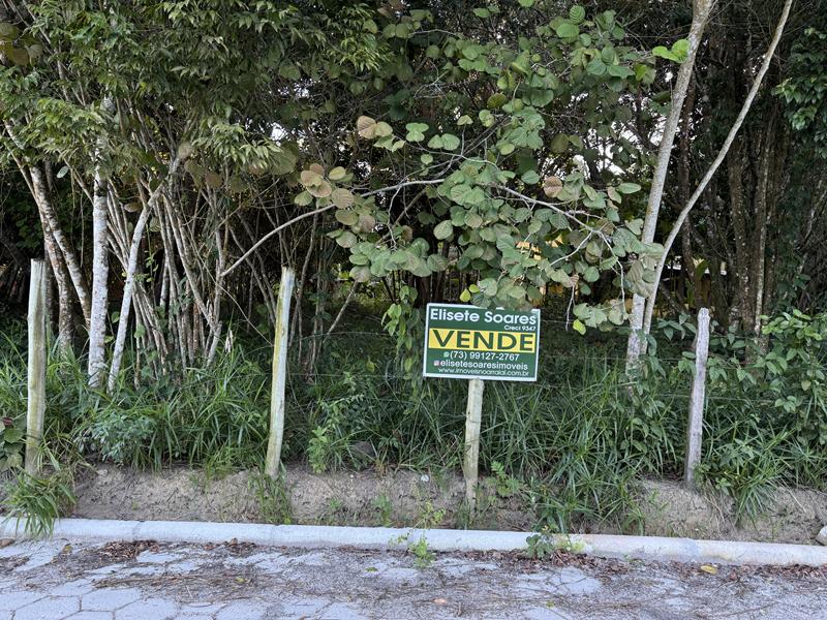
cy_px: 310
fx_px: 573
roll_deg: -2.9
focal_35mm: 24
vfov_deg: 56.8
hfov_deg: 71.6
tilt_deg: +1.1
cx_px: 414
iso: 100
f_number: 1.78
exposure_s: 1/121
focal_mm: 6.76
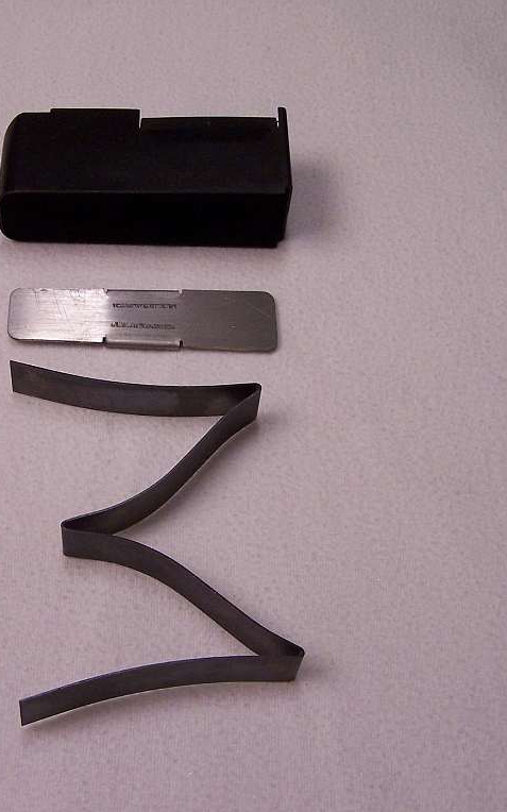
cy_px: 407
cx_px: 159
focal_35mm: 54
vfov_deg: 37.5
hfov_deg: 23.8
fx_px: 1195
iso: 140
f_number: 2.8
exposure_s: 1/30
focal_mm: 6.3
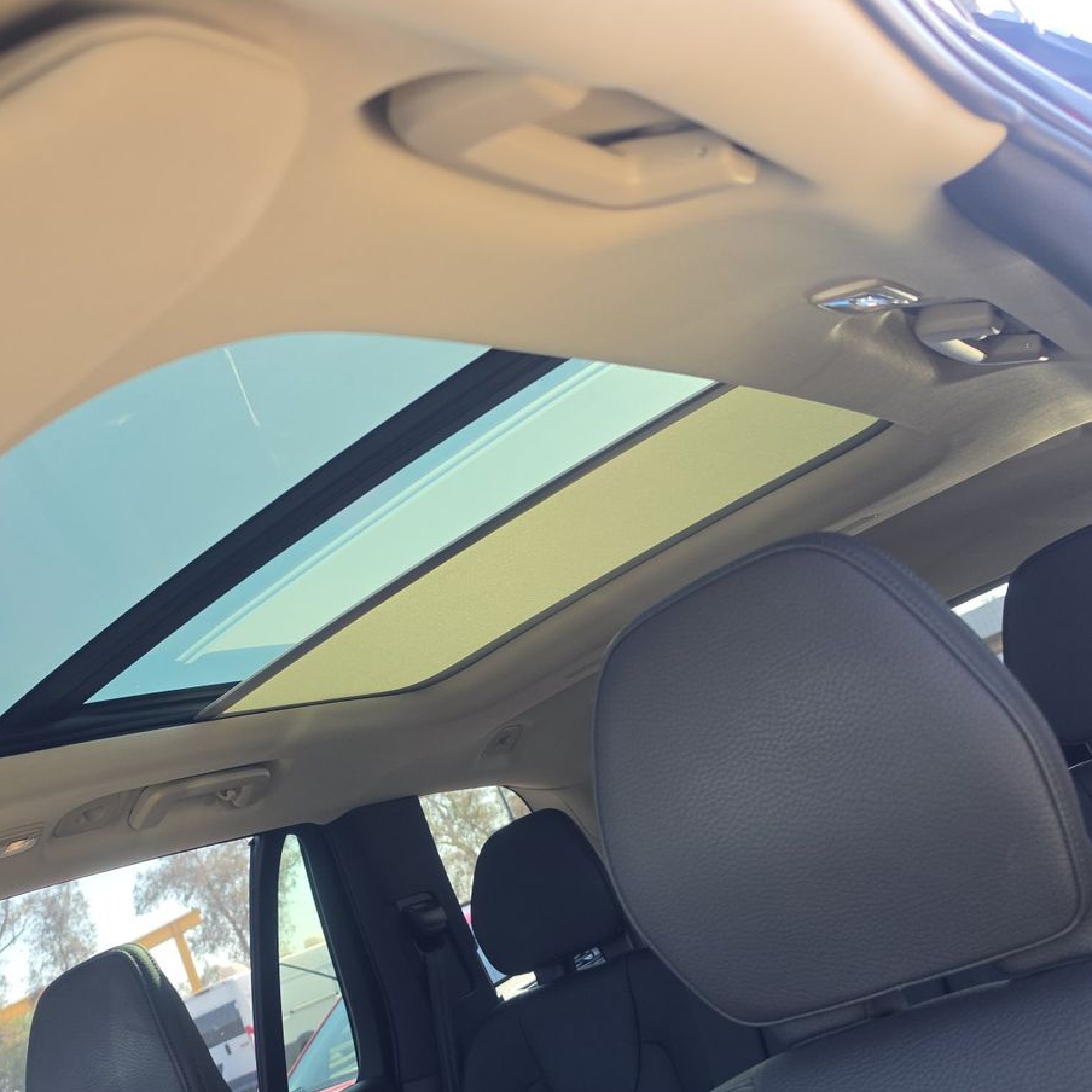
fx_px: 1285
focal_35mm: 36
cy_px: 652
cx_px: 342
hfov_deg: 45.2
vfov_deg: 45.8
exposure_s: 1/119
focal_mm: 6.5
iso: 16
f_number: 1.4
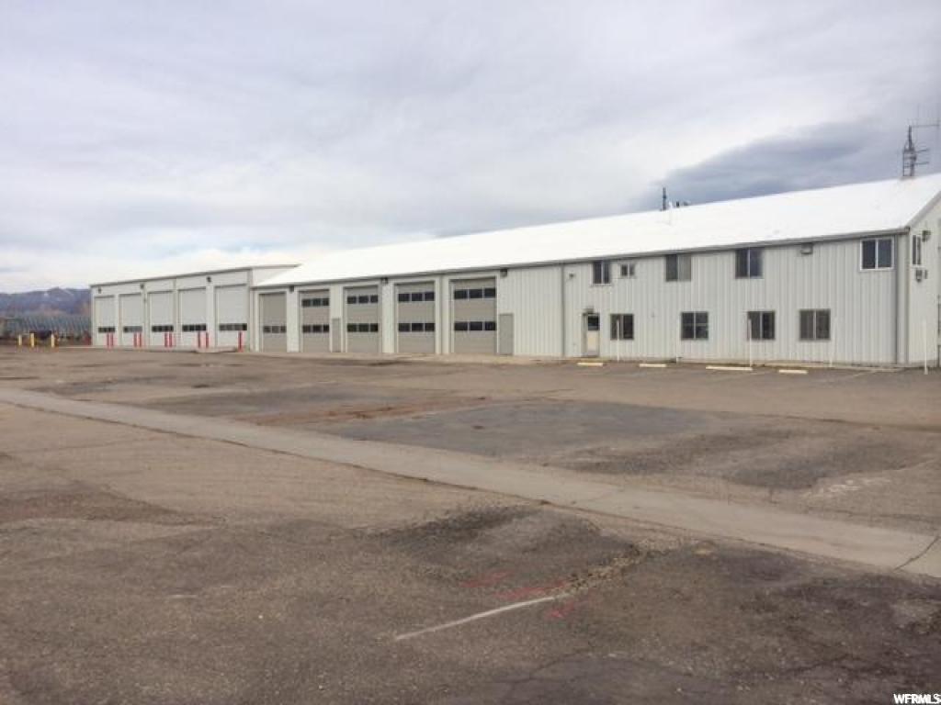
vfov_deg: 46.8
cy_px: 352
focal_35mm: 30
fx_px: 816
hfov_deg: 60.0
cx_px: 470
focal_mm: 4.12
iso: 32
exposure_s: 1/1866
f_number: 2.2
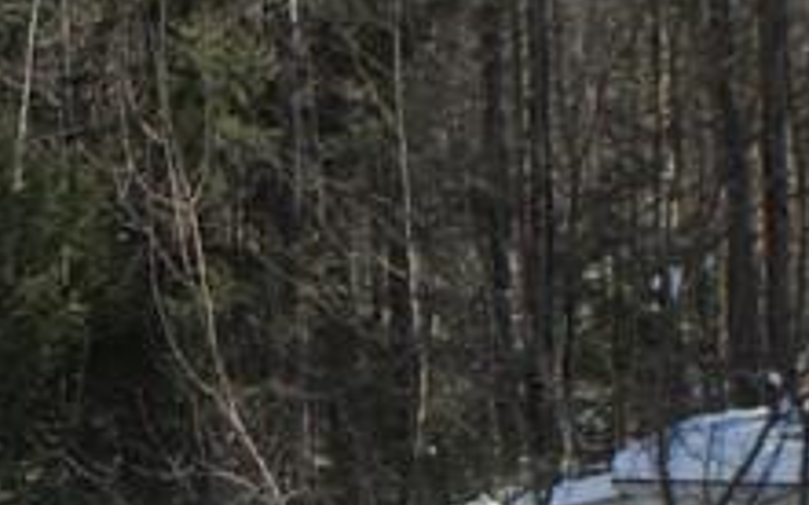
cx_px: -92
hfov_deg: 16.3
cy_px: 565
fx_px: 2733
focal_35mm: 124
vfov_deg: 10.4
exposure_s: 1/640
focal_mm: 28
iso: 200
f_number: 5
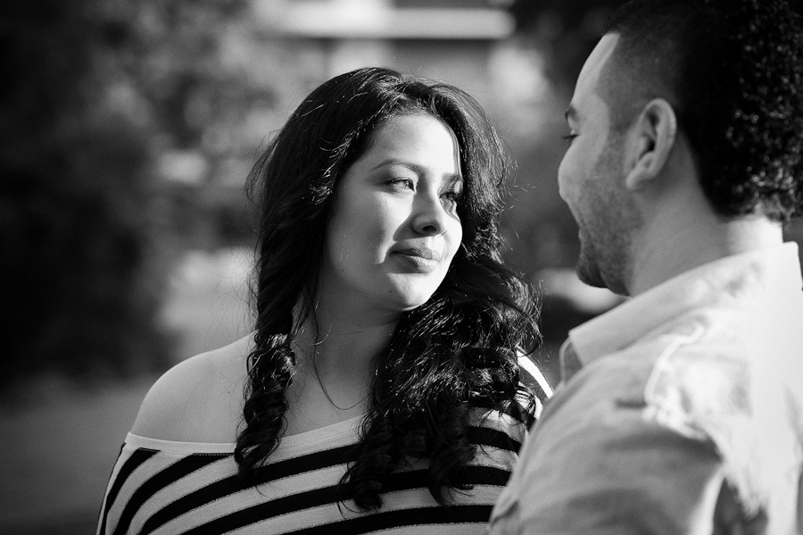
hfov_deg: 23.9
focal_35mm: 85
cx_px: 402
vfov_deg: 16.1
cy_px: 268
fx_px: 1895
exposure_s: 1/400
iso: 200
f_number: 2.8
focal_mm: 85
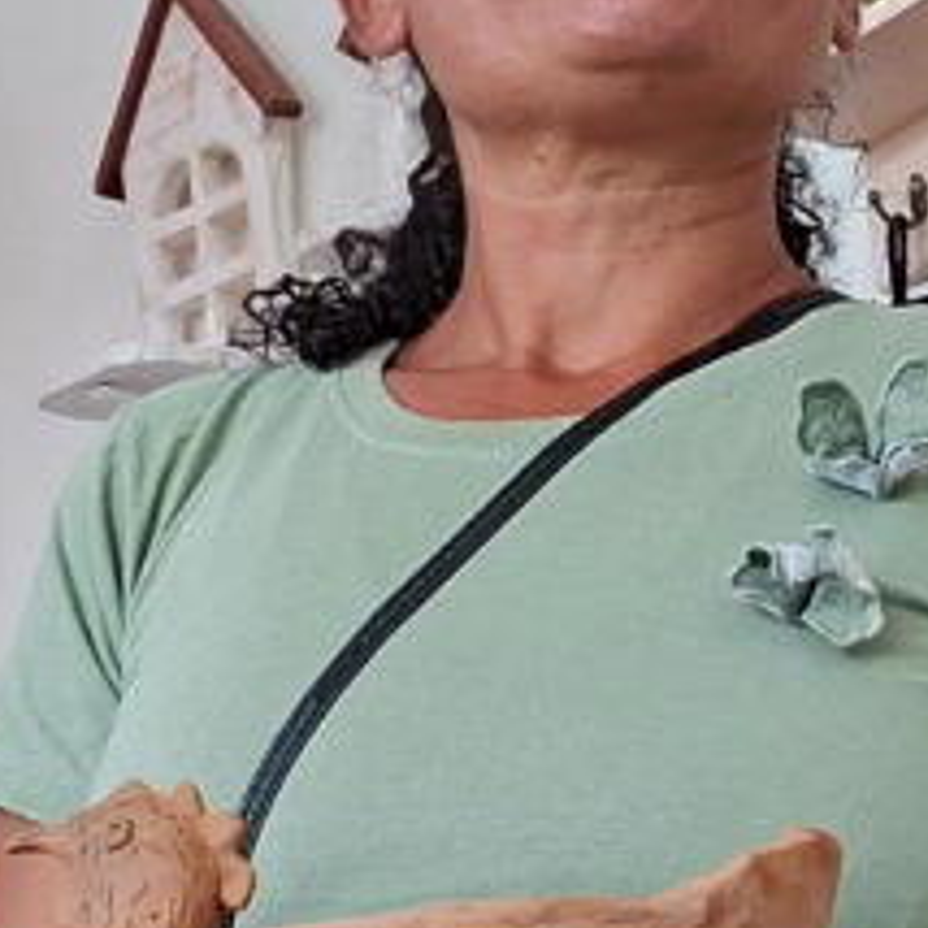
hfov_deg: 12.7
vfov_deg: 12.3
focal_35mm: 137
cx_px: 802
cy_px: 1219
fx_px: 4155
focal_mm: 5.54
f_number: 1.8
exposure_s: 1/120
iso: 64
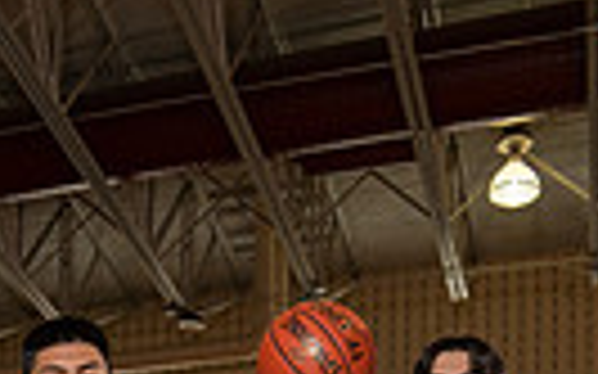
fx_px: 1401
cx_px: 81
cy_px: 915
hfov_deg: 23.6
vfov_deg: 12.0
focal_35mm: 86
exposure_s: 1/250
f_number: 8
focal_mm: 25
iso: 500
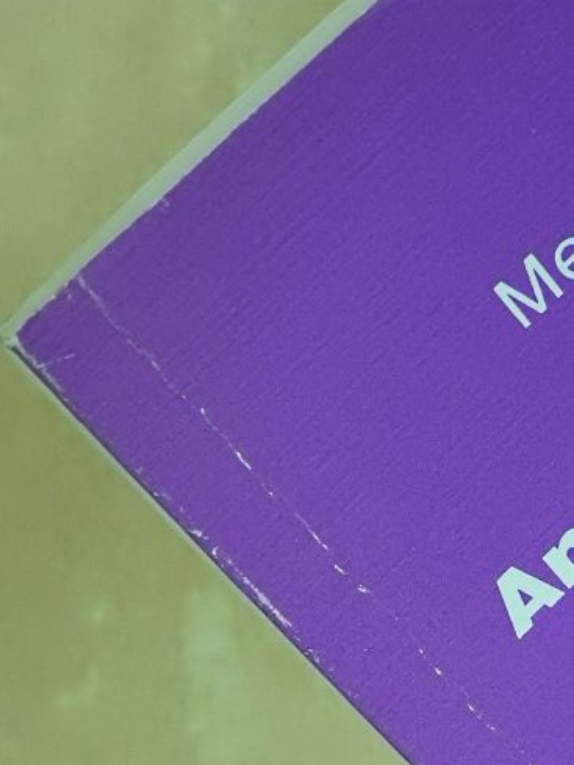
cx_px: 252
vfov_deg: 23.0
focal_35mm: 85
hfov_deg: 17.4
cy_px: 433
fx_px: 1878
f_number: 4.2
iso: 1600
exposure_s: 1/80
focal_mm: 11.6
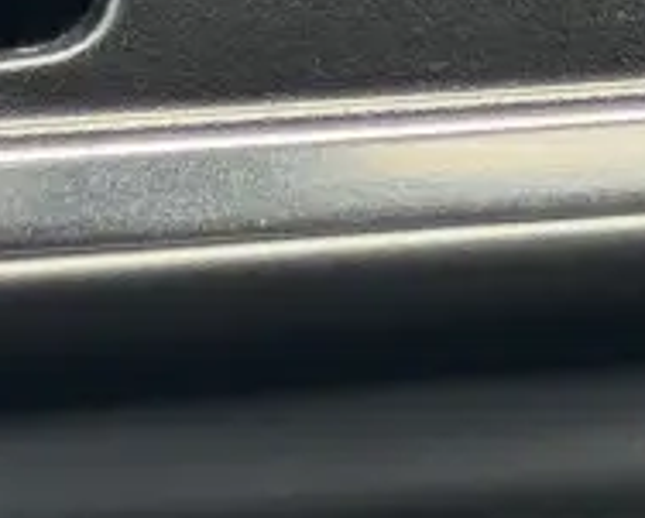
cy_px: 1437
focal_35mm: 358
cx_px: 889
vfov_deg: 4.2
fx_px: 6845
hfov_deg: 5.4
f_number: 1.78
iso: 64
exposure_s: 1/202
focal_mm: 6.76
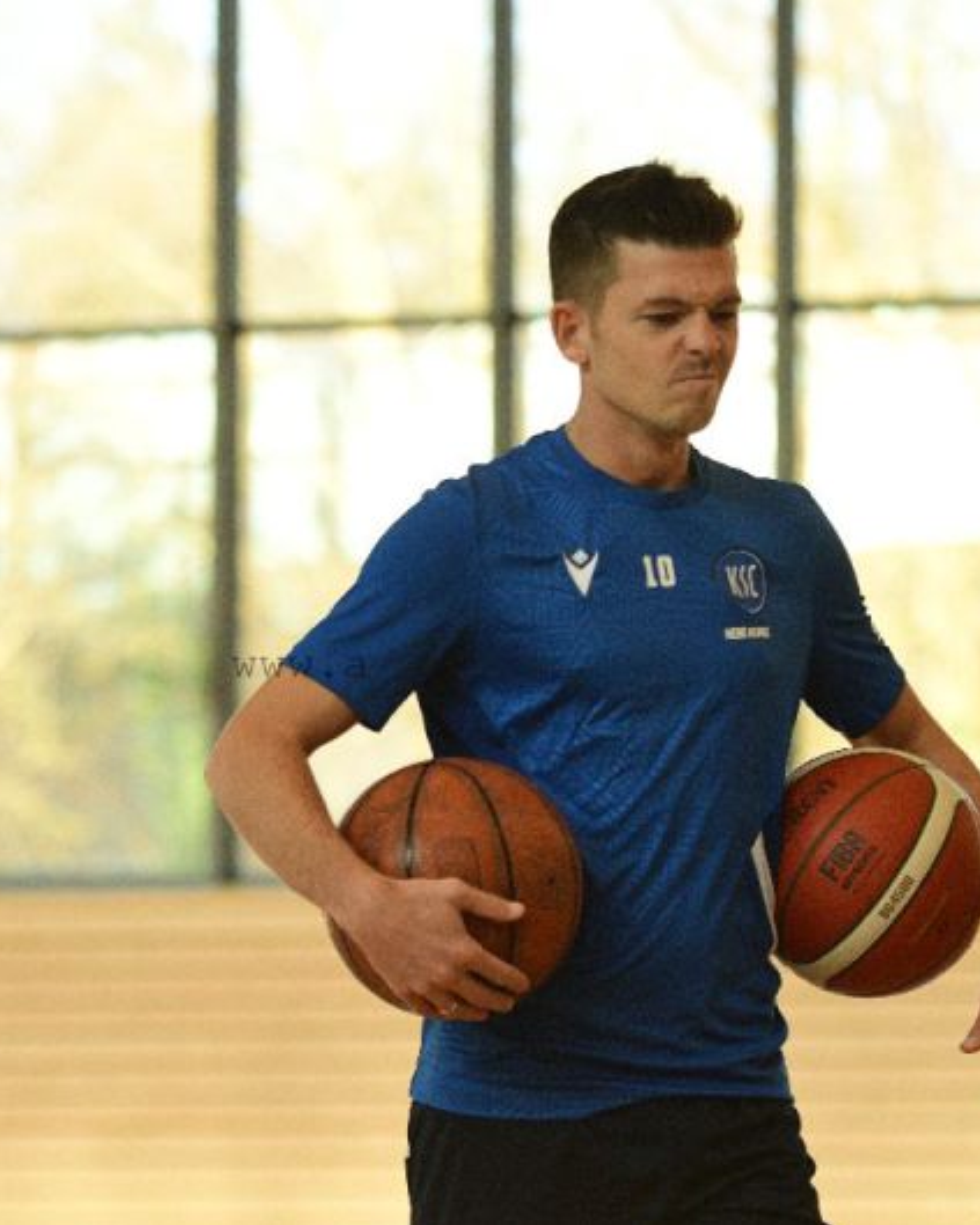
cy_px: 615
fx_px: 8486
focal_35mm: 234
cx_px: 482
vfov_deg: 8.3
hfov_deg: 6.6
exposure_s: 1/1600
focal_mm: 110
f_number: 2.8
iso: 2200
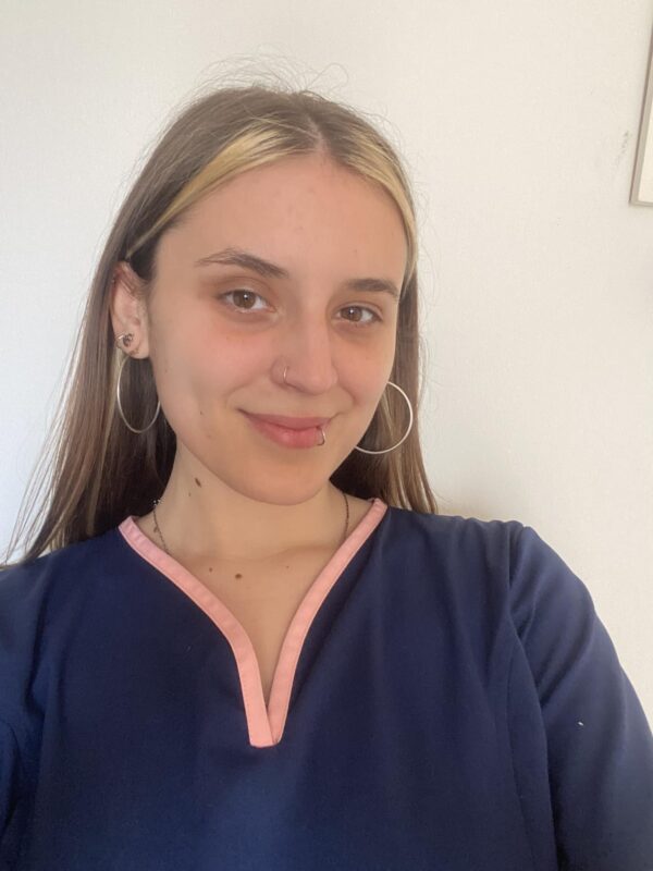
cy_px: 436
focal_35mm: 30
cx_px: 326
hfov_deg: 46.8
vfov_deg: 60.0
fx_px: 755
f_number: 2.2
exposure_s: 1/60
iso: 320
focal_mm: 2.71
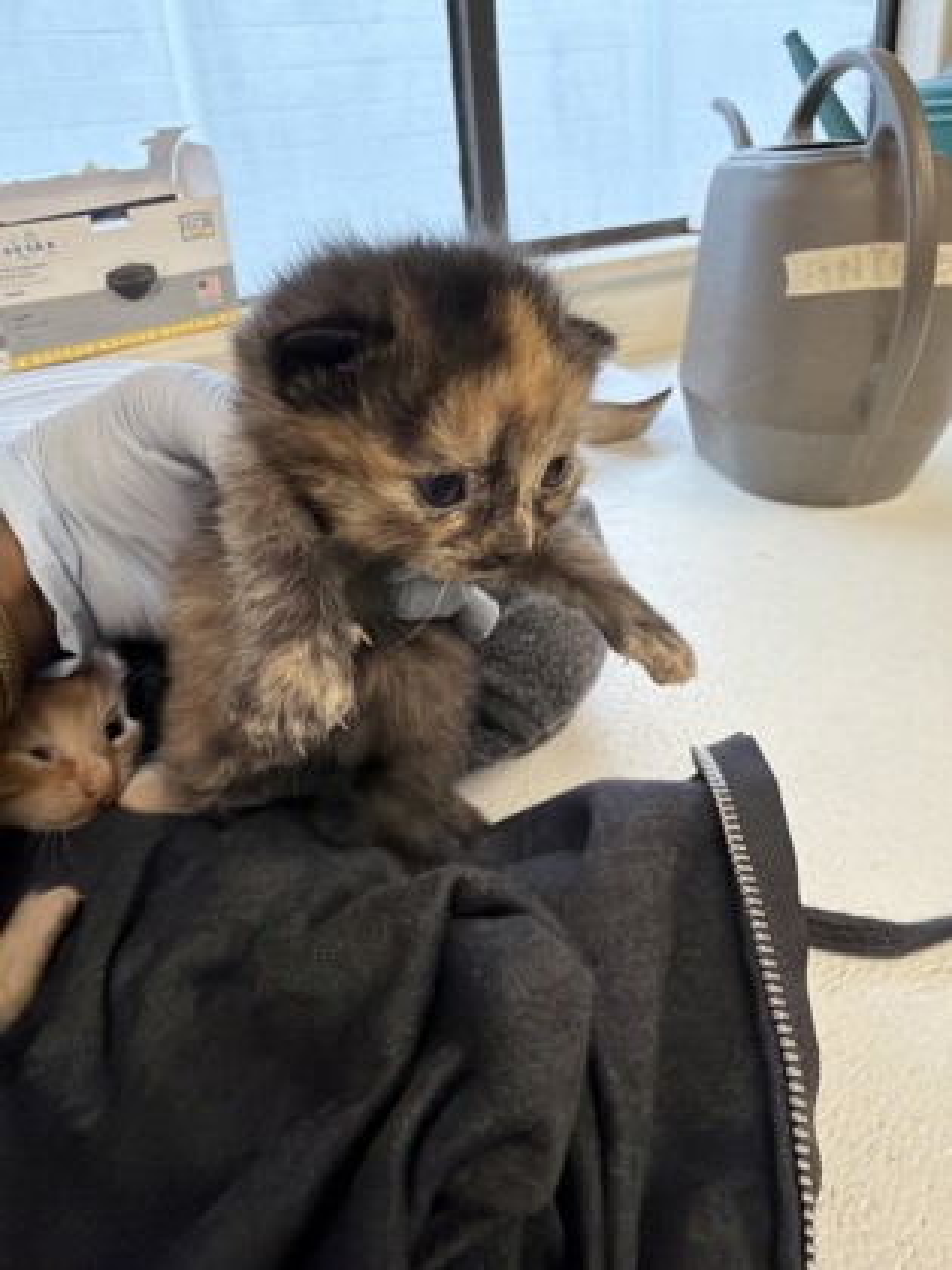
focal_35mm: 25
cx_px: 476
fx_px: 917
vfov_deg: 69.4
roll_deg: +4.6
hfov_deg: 54.9
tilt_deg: -23.8
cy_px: 635
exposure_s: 1/120
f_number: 2.2
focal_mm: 2.22
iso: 250
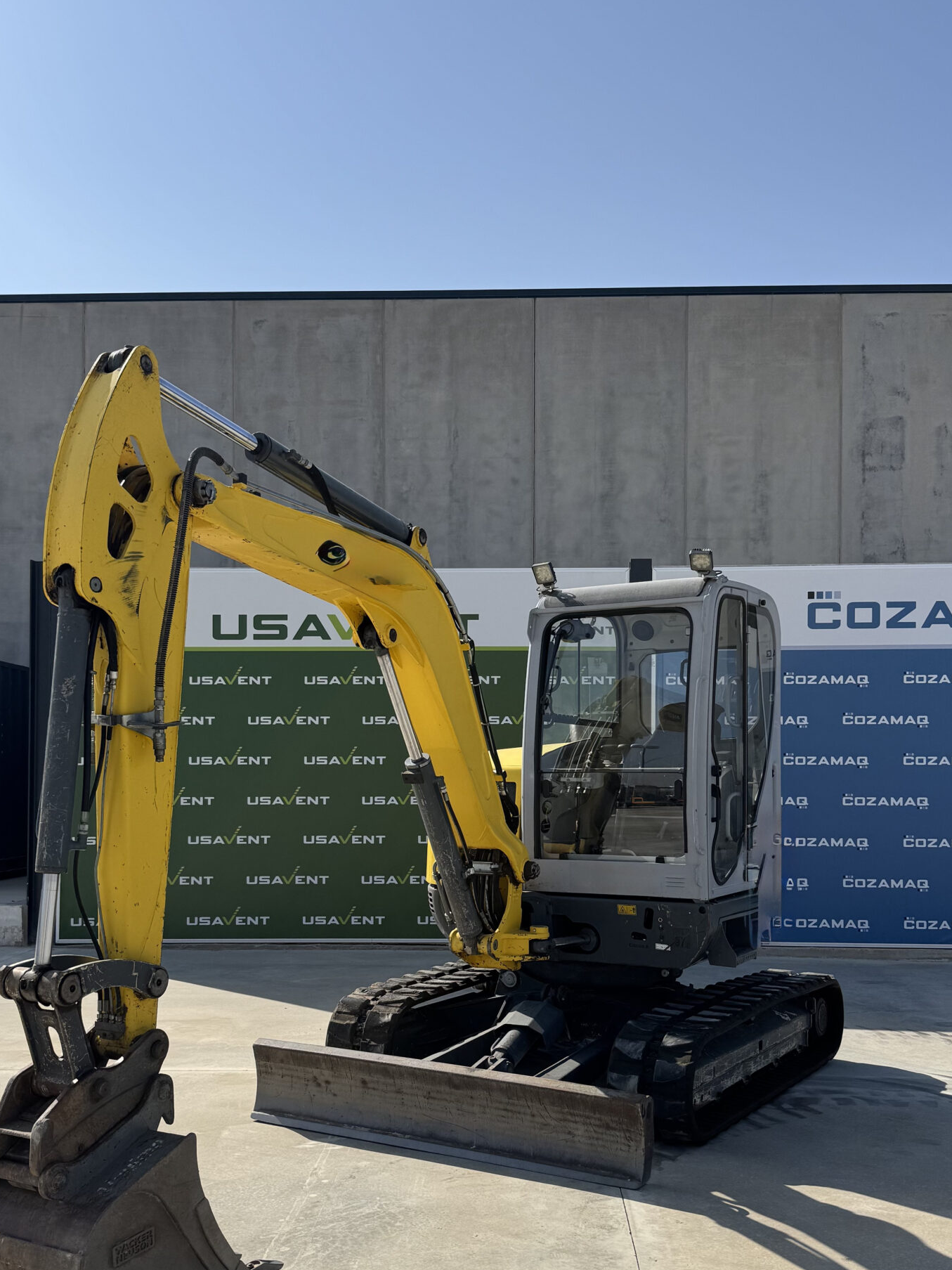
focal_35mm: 34
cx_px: 490
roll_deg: +0.0
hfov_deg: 41.8
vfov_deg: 53.6
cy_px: 758
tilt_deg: +2.5
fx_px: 1247
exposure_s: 1/7092
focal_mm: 6.76
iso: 80
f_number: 1.78
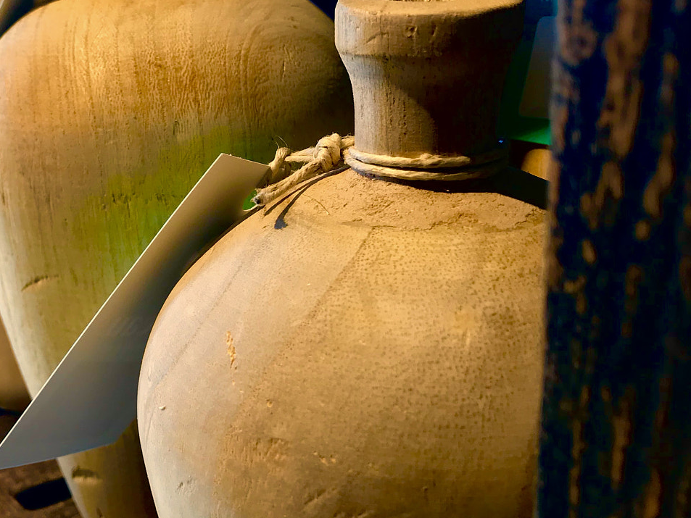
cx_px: 144
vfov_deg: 30.9
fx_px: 938
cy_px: 233
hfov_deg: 39.0
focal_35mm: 47
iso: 25
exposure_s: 1/60
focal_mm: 3.99
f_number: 1.8
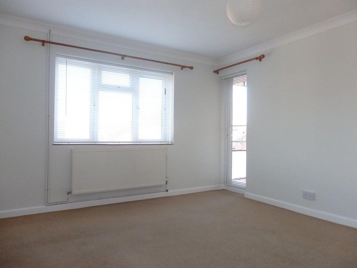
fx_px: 258
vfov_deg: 54.9
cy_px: 134
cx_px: 178
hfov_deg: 69.4
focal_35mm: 25
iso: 800
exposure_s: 1/200
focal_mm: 4.5
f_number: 3
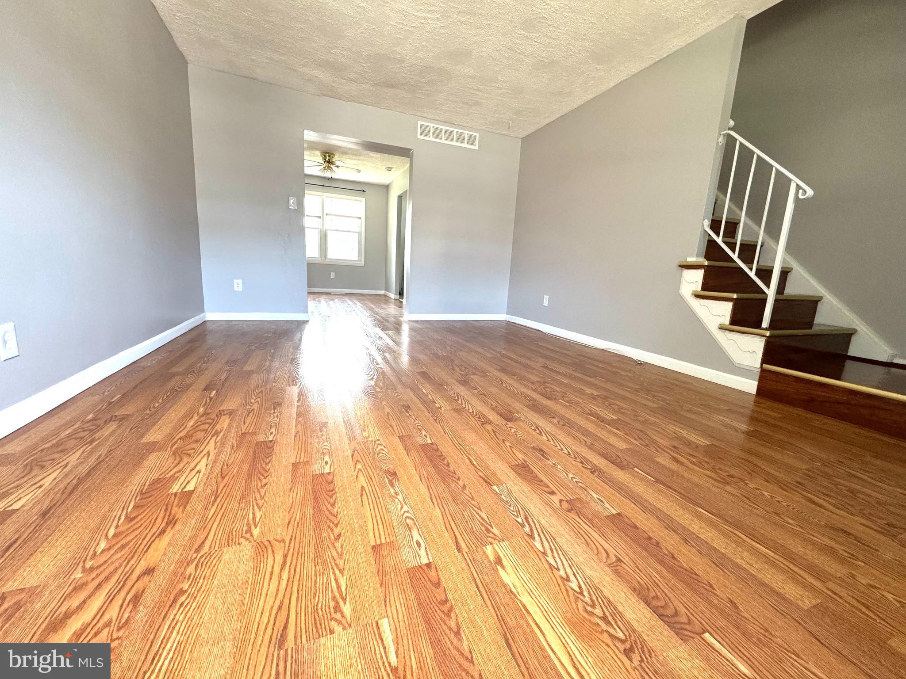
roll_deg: -3.6
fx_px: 366
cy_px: 340
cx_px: 453
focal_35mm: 14
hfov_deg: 102.1
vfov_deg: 85.7
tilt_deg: -11.9
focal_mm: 2.22
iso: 250
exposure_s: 1/99
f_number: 2.2
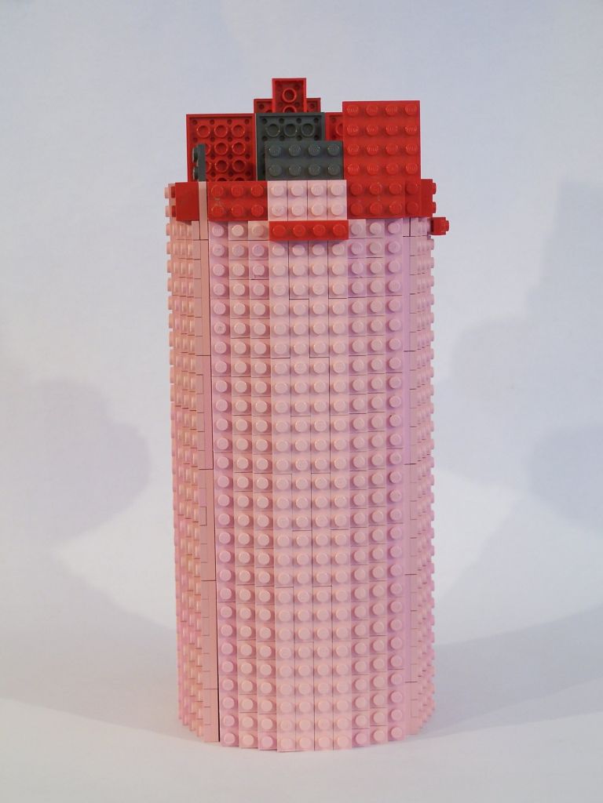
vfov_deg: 29.0
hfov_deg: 21.9
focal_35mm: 67
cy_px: 402
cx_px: 302
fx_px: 1556
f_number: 3.2
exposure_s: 1/3
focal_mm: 11.1
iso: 80
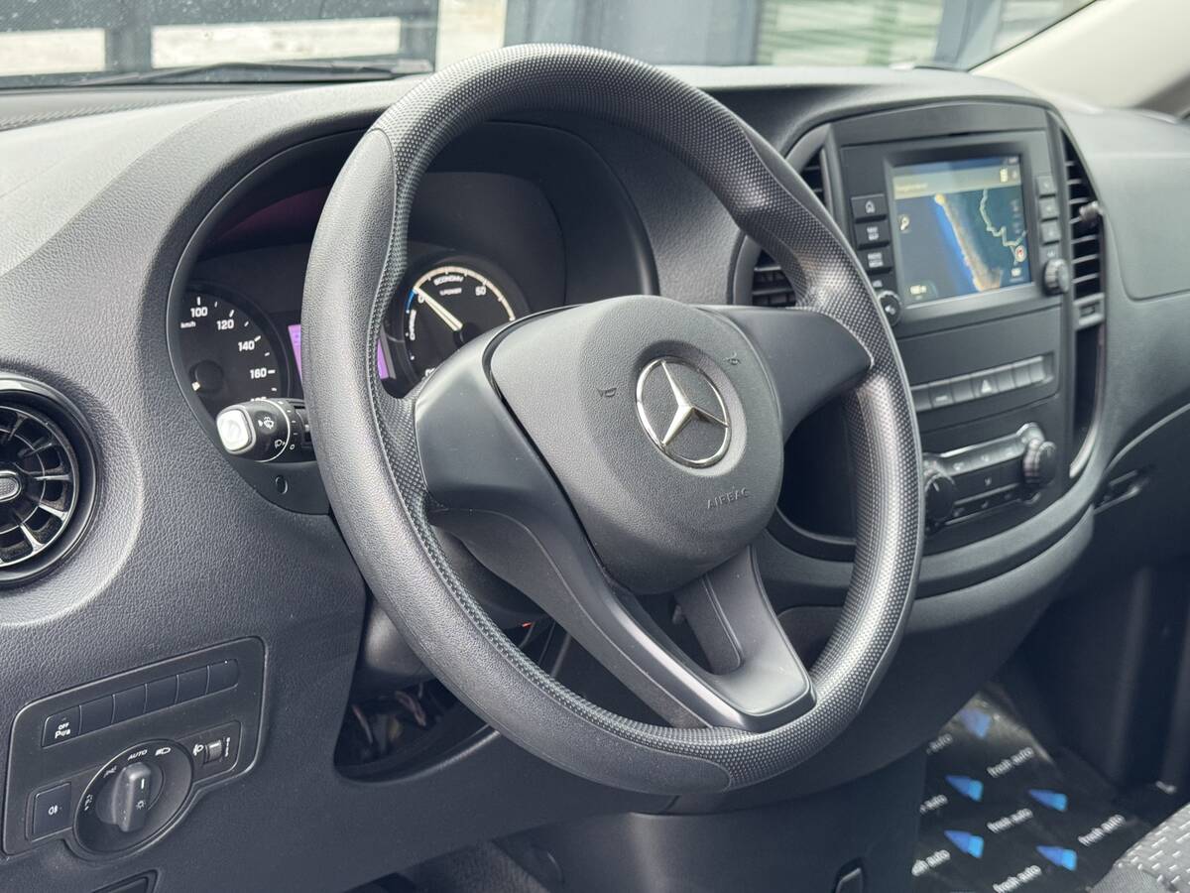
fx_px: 1650
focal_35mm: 48
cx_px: 595
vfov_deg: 30.3
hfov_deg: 39.7
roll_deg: -6.6
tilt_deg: -19.4
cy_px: 446
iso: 250
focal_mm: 6.76
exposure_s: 1/60
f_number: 1.78
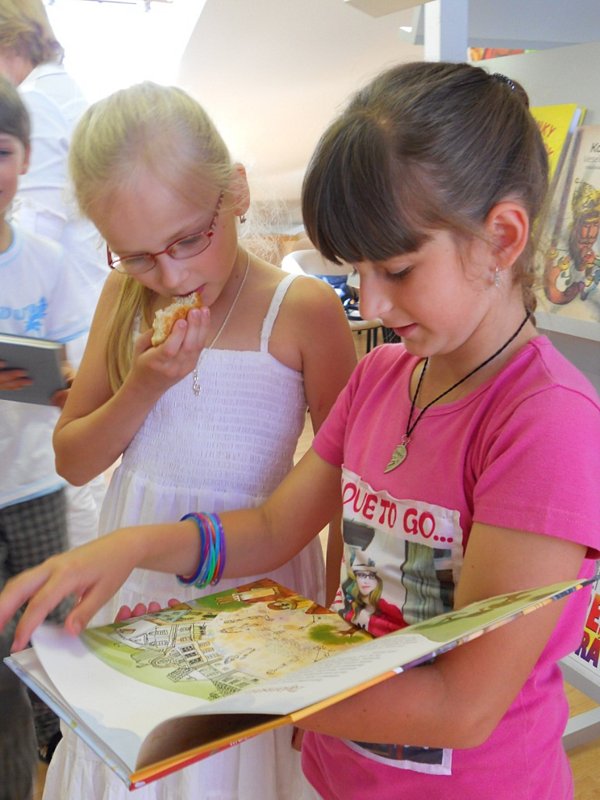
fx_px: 878
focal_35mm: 38
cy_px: 400
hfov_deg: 37.7
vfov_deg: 49.0
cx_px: 300
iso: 200
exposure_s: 1/30
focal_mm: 6.9
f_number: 3.9
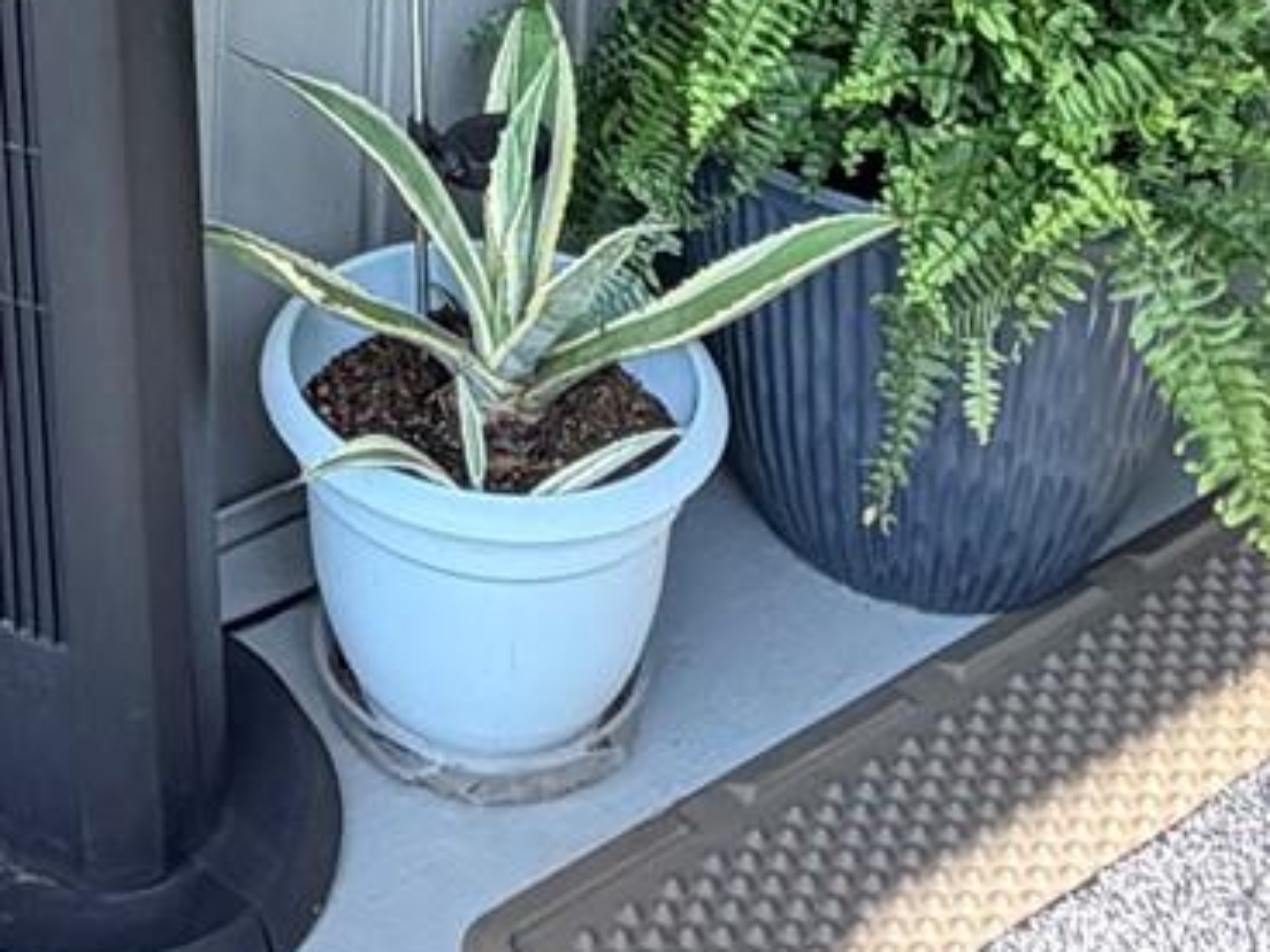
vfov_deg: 14.9
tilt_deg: -6.8
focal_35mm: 78
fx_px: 2862
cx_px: 124
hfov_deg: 24.3
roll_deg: -1.1
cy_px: -1042
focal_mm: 2.22
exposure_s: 1/230
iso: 64
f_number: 2.2
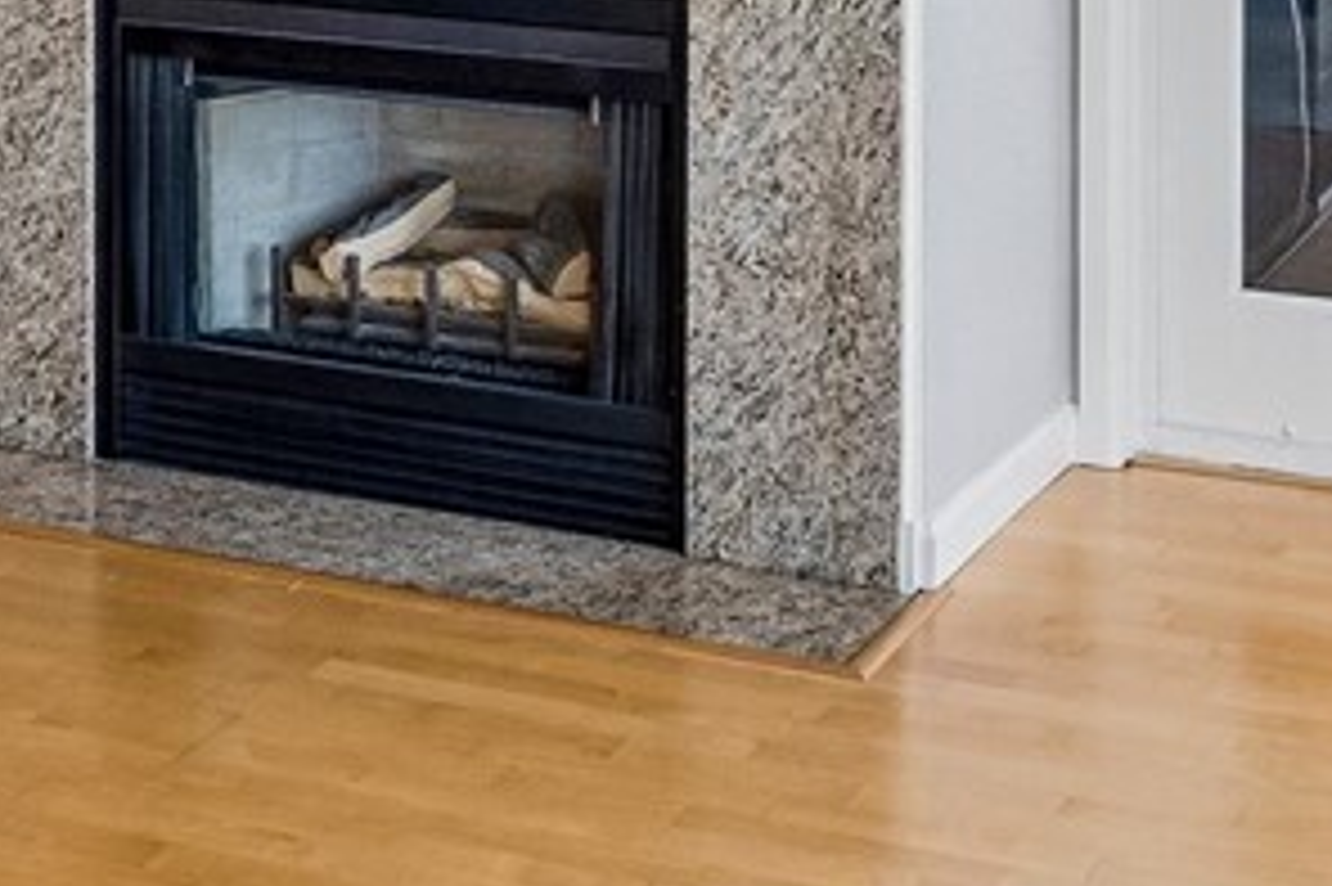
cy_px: -587
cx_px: 254
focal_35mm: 86
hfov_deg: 23.3
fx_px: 3180
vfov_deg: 14.4
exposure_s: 1/10
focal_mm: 10
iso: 250
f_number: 9
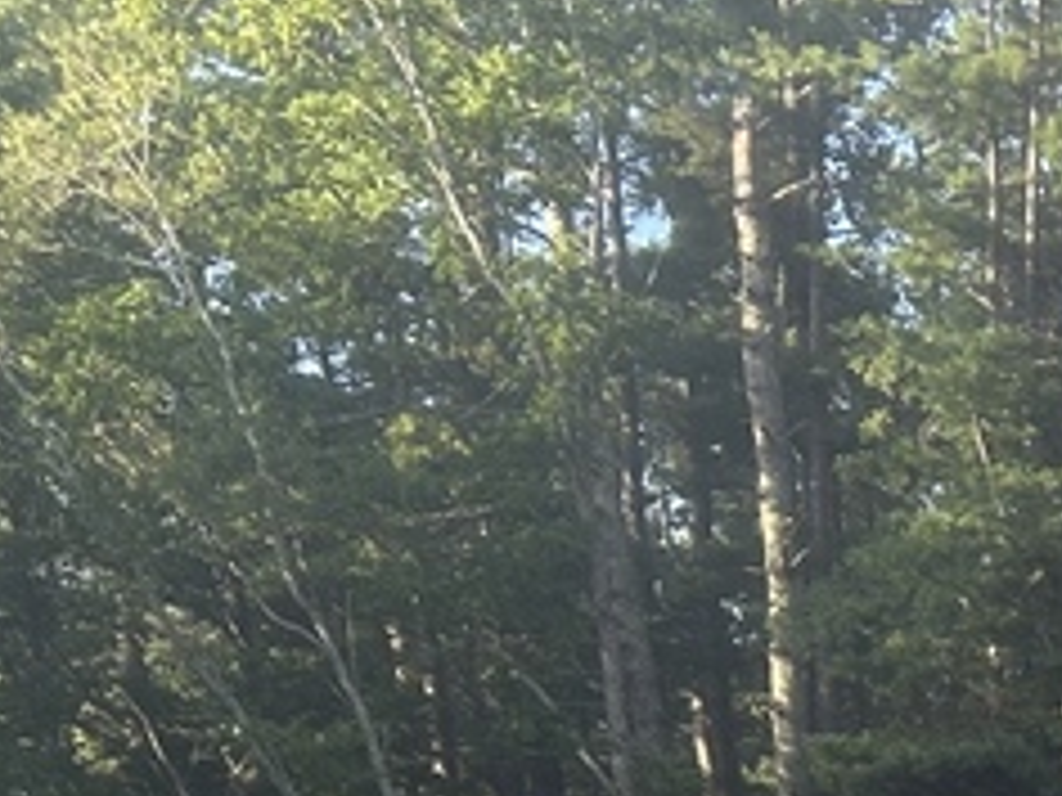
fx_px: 3467
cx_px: 2200
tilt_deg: -12.1
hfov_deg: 14.2
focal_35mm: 113
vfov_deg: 11.5
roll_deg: +2.0
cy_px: 1713
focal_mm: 5.7
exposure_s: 1/611
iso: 50
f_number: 1.5
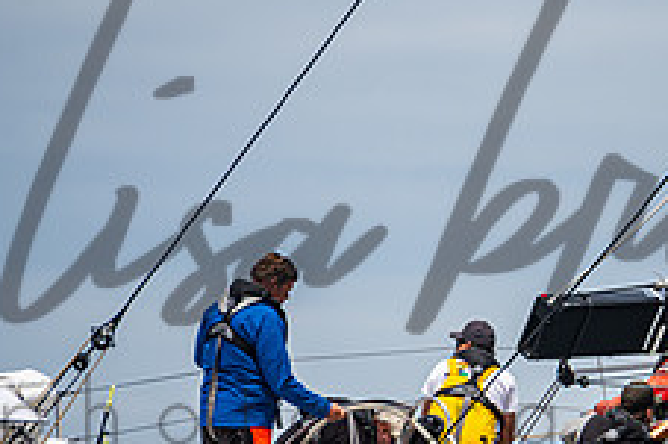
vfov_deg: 1.3
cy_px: 198
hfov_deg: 2.0
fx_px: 18968
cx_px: 656
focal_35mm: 1023
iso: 500
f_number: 8
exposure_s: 1/2500
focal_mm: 400
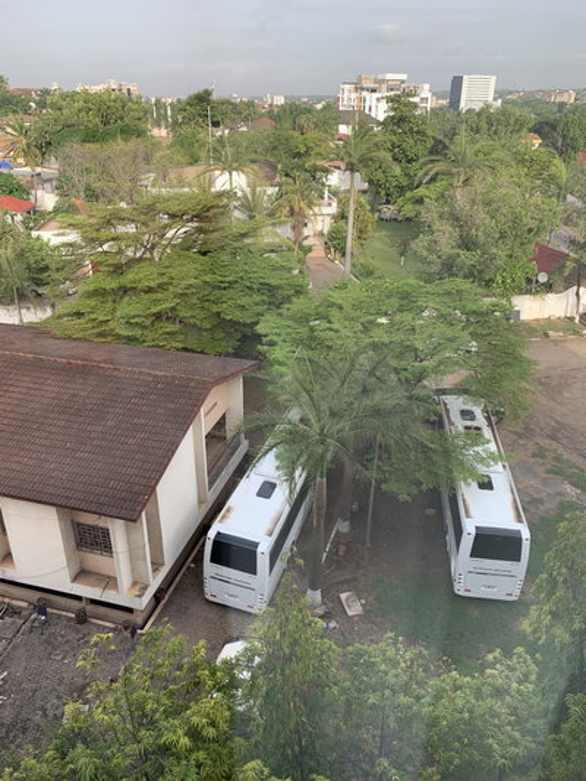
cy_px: 390
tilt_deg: -24.9
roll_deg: -0.7
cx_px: 293
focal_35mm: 26
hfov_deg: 53.1
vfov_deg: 67.3
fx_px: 587
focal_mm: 4.25
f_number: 1.8
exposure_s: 1/374
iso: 25
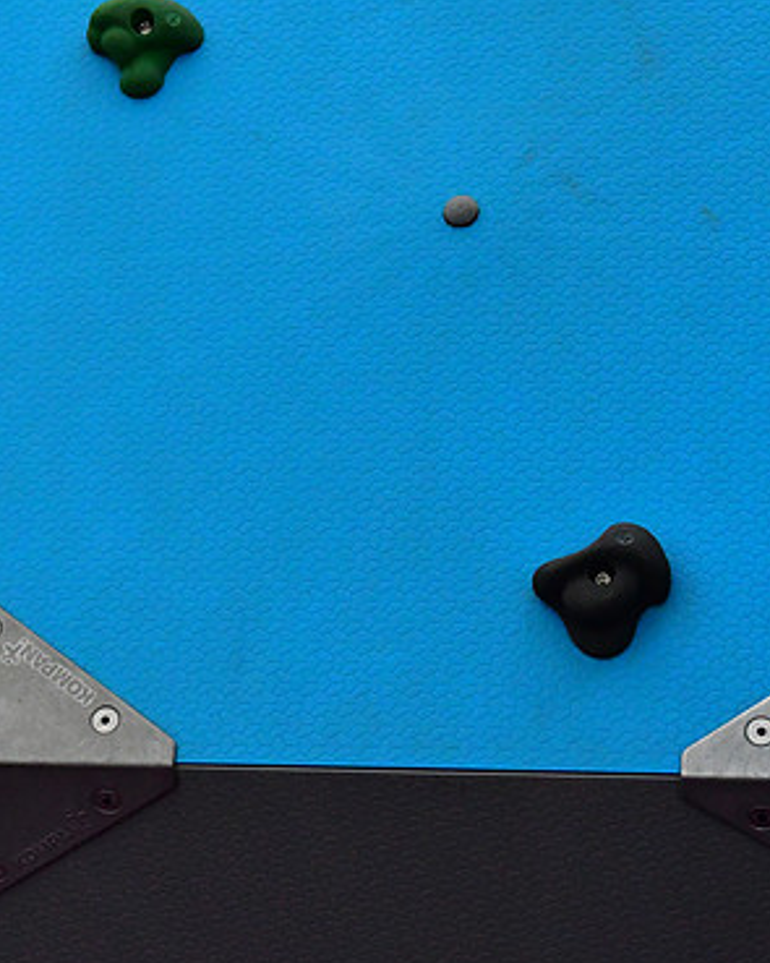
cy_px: 479
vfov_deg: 15.9
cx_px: 44
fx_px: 3448
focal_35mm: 121
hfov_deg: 12.6
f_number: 11
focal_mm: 55
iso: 6400
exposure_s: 1/100
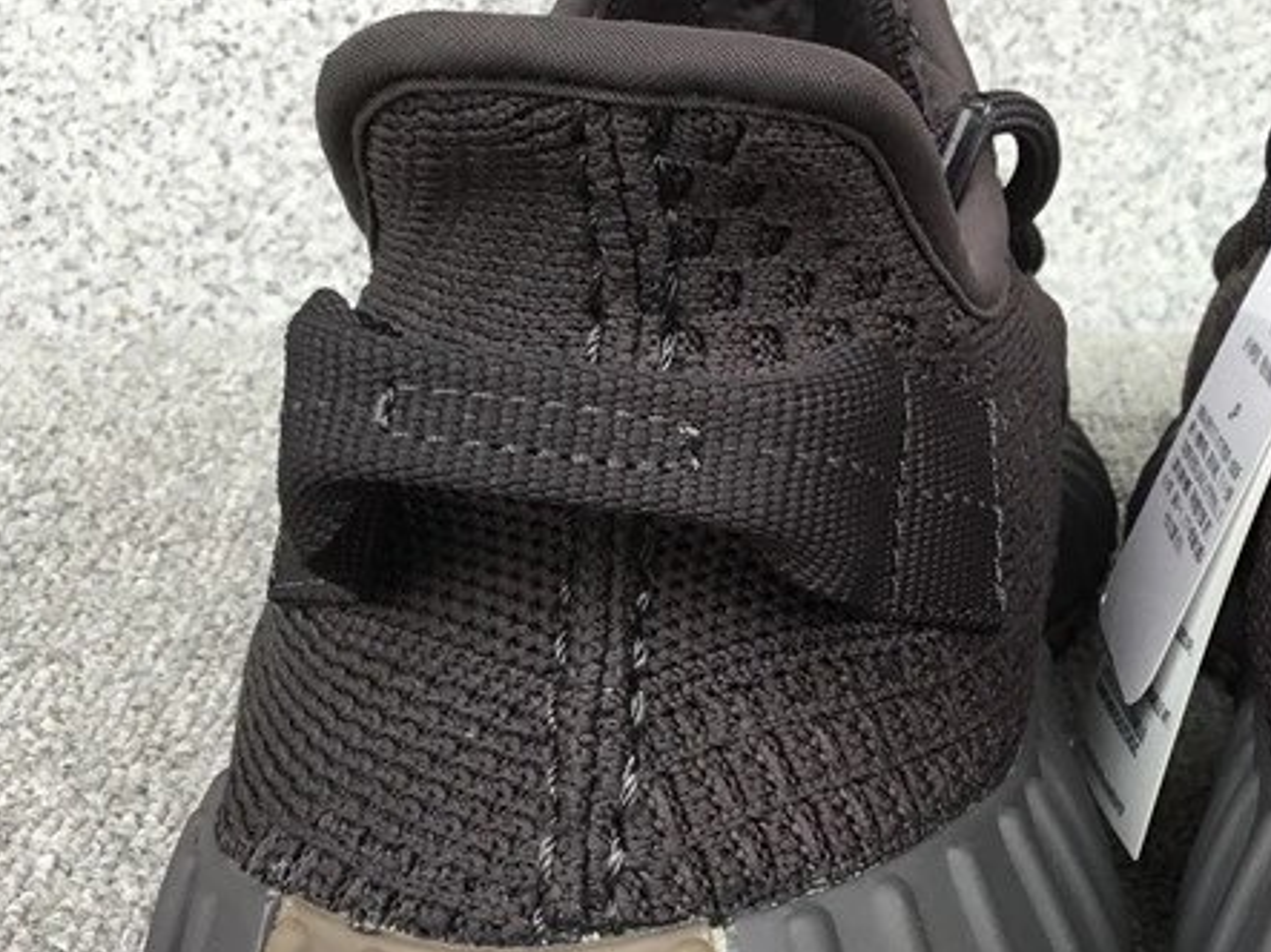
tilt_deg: -20.9
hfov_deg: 29.3
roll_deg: -2.1
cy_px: 552
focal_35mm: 63
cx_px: 1171
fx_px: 2313
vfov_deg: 23.3
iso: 40
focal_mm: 3.3
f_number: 2.4
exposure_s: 1/100
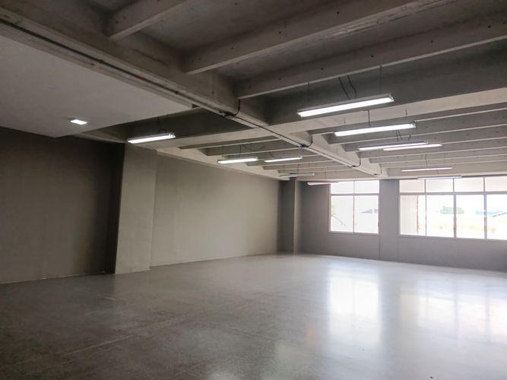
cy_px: 190
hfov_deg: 71.6
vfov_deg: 56.8
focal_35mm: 24
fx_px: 351
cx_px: 254
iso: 278
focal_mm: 5.24
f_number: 1.7
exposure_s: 1/120
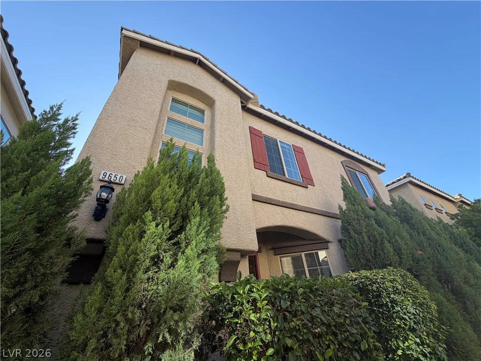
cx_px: 240
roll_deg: +5.2
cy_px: 180
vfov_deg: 85.7
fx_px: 195
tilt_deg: +33.6
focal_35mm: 14
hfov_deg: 102.1
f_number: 2.2
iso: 40
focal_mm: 2.22
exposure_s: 1/502
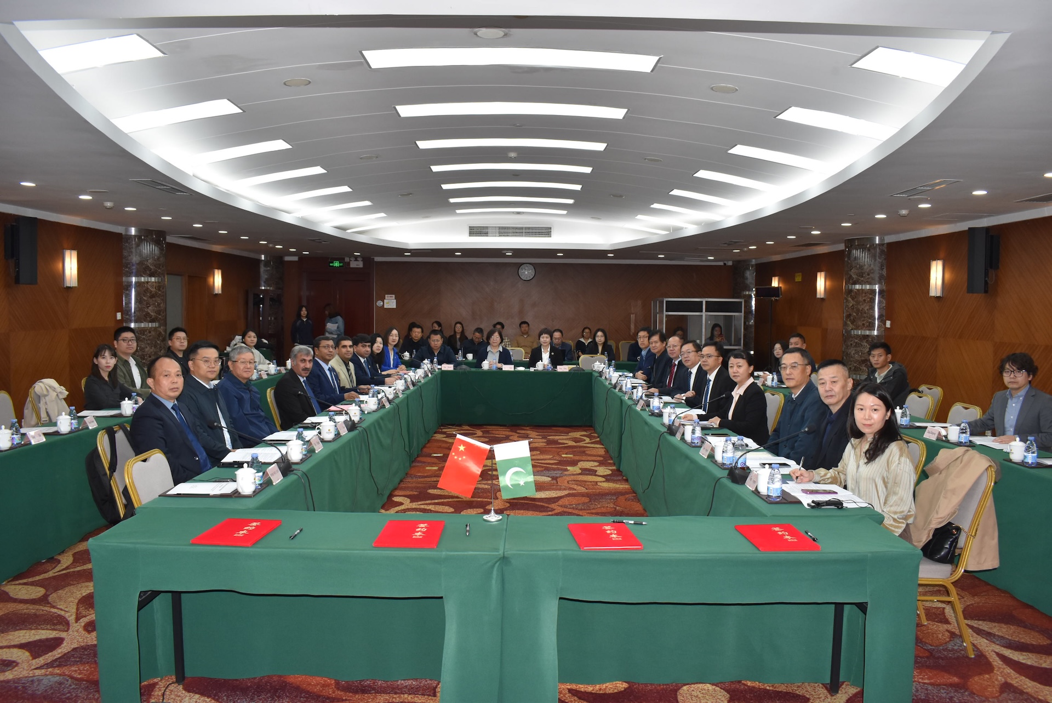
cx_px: 526
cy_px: 352
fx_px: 790
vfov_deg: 48.0
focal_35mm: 27
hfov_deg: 67.3
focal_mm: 18
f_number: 5.6
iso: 800
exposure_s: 1/125
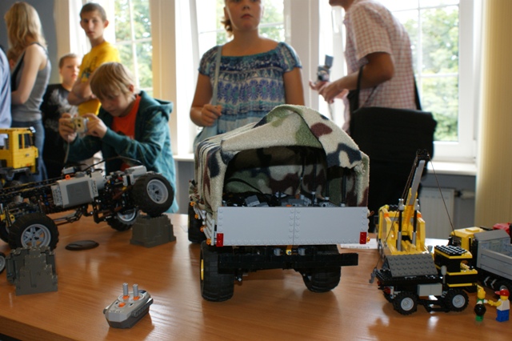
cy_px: 170
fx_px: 469
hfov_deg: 57.2
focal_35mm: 33
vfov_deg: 39.9
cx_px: 256
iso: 400
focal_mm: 22
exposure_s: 1/60
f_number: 5.6
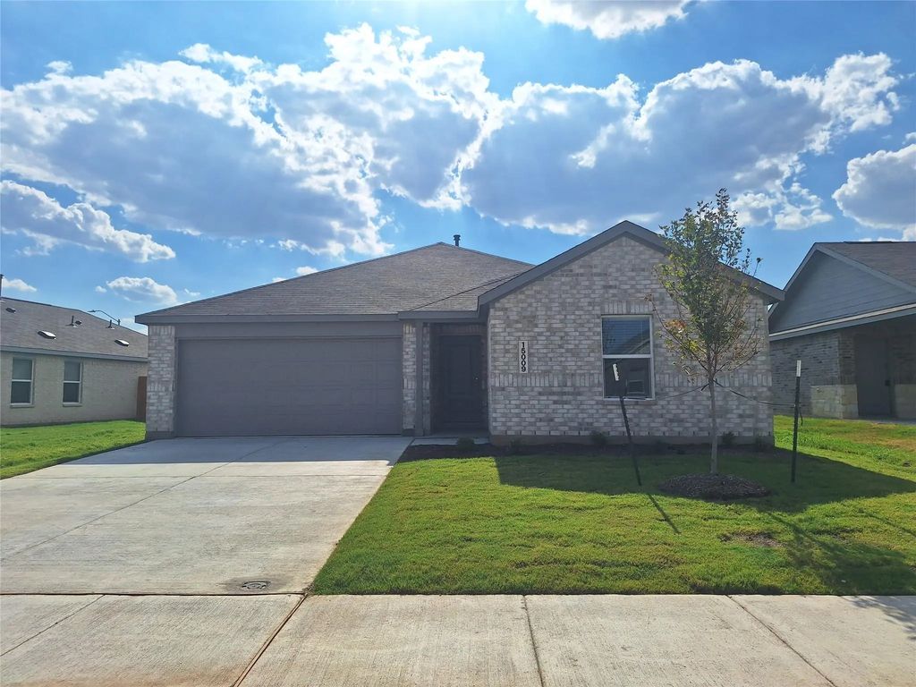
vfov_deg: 58.9
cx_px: 458
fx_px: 609
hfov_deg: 73.9
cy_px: 344
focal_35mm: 23
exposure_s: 1/8403
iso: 40
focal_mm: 5.54
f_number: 1.8
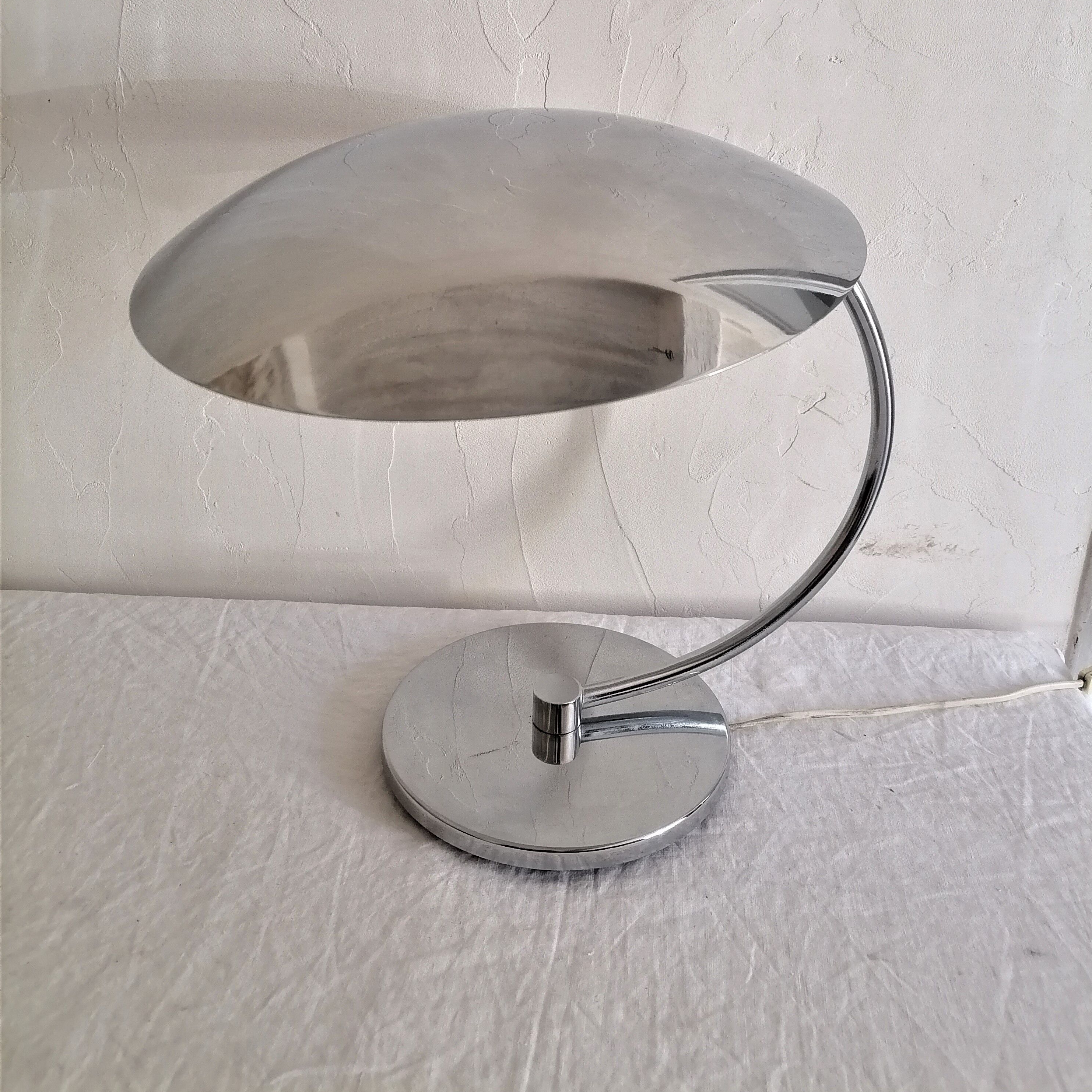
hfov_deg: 52.5
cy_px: 378
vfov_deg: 51.7
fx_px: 1106
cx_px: 552
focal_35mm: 31
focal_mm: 5.4
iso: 125
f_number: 1.8
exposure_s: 1/33.3
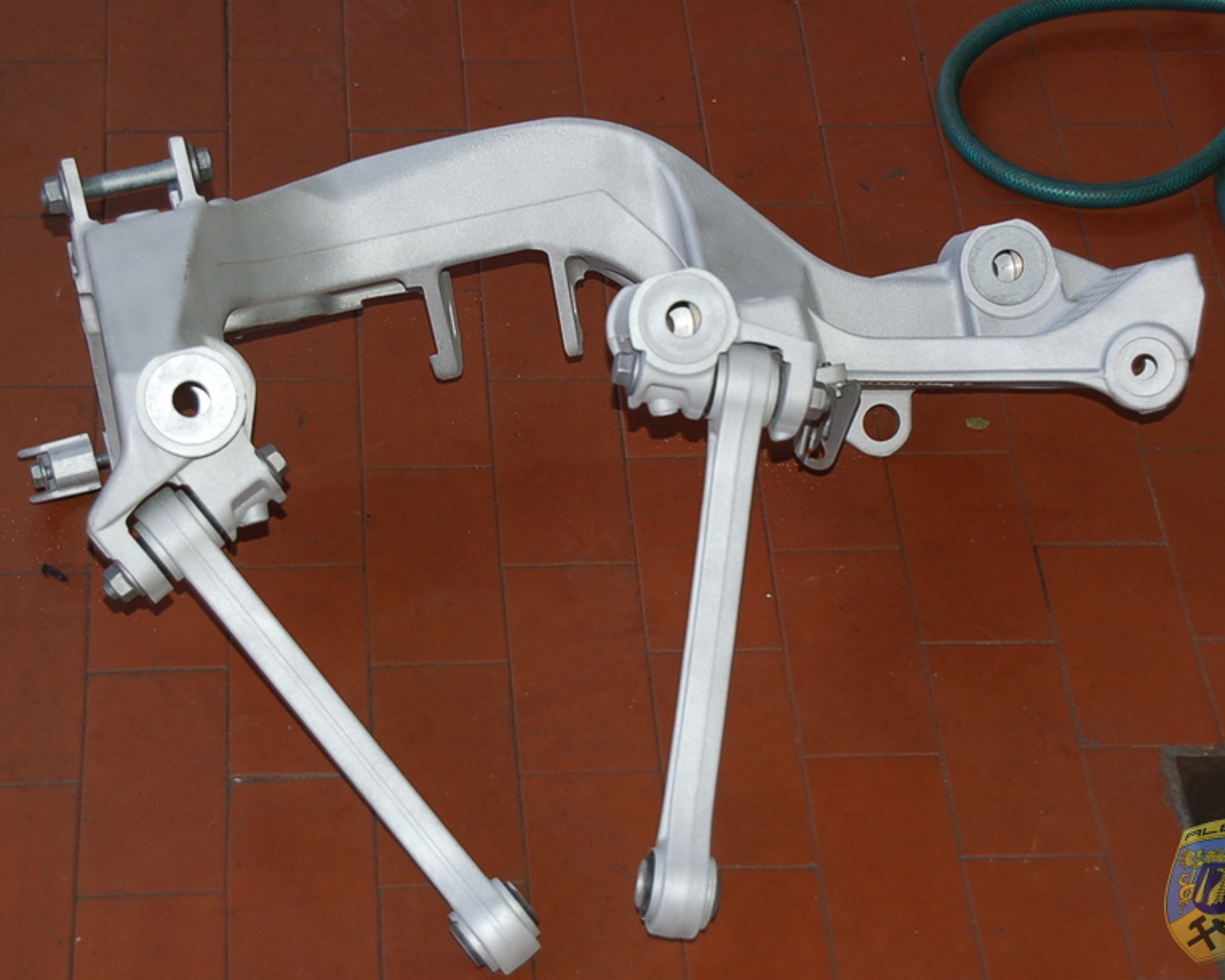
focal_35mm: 94
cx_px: 571
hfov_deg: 20.4
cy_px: 496
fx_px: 3408
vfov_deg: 16.4
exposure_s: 1/60
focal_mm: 50
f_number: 4.5
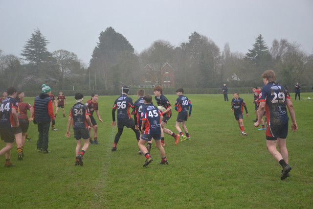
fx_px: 587
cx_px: 156
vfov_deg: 20.2
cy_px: 104
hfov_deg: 29.9
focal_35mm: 68
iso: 400
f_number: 4.5
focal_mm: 45
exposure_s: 1/500
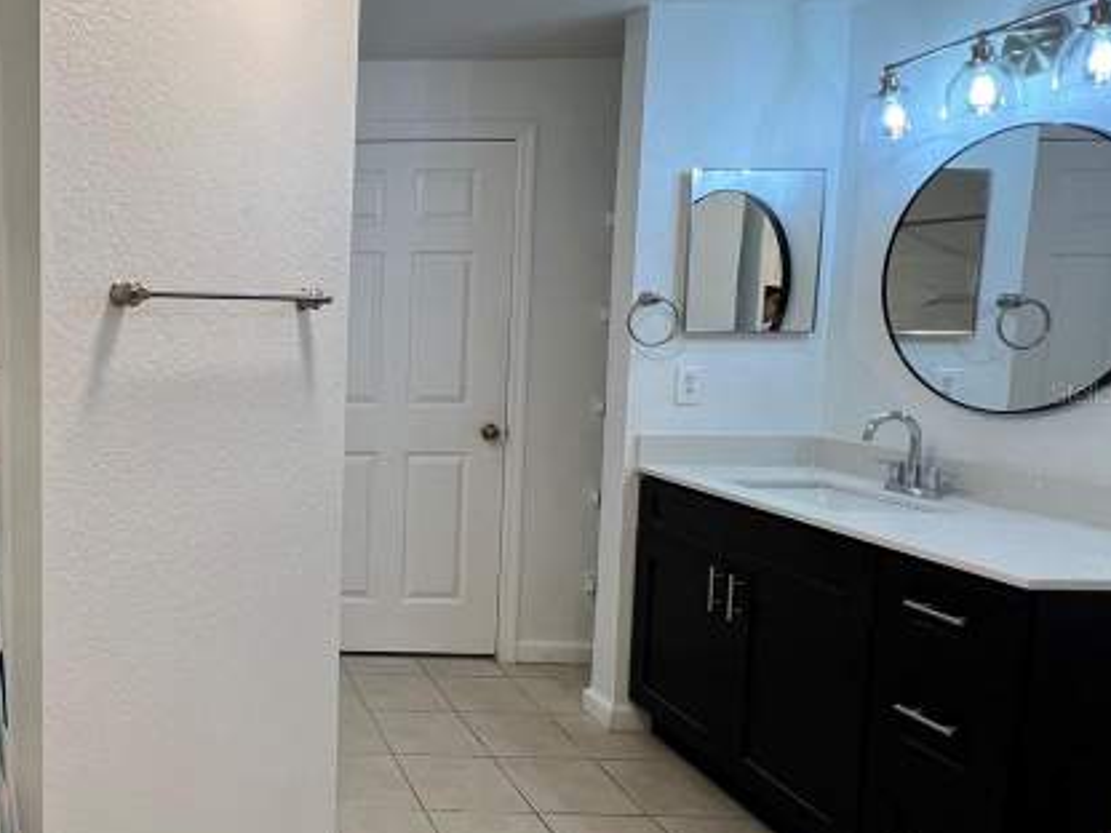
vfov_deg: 54.8
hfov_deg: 59.1
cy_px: 392
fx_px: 802
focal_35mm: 25
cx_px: 109
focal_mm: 1.57
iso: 200
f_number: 1.8
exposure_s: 1/120
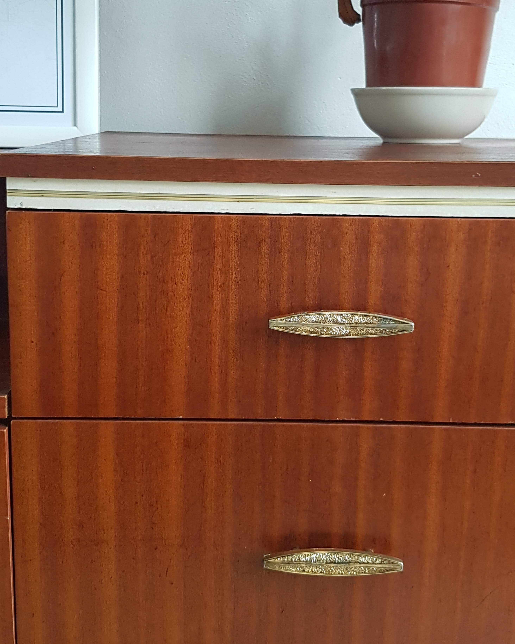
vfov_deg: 62.1
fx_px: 533
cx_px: 258
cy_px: 293
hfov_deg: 51.5
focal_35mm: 28
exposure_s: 1/60
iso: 160
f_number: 1.7
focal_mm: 4.2
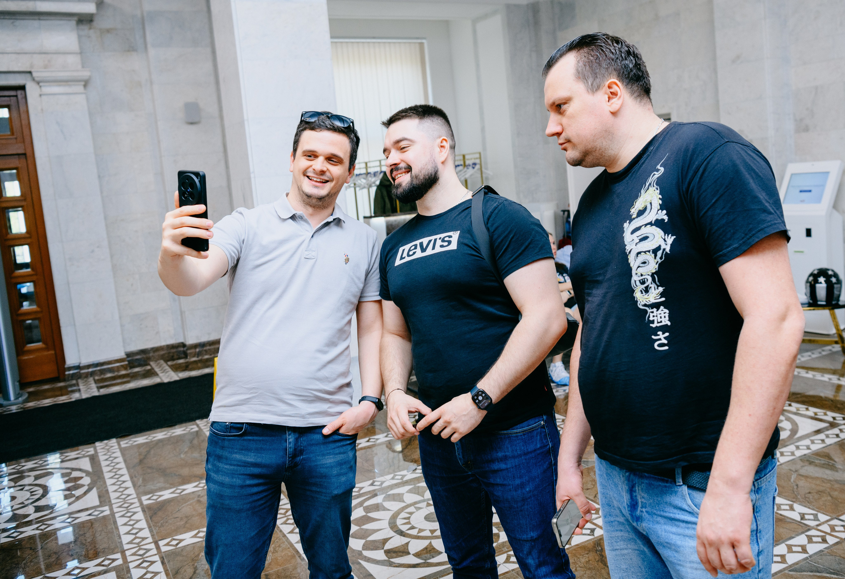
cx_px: 473
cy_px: 266
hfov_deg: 56.0
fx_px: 793
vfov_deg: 40.1
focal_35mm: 33
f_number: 4
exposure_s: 1/160
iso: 500
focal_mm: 30
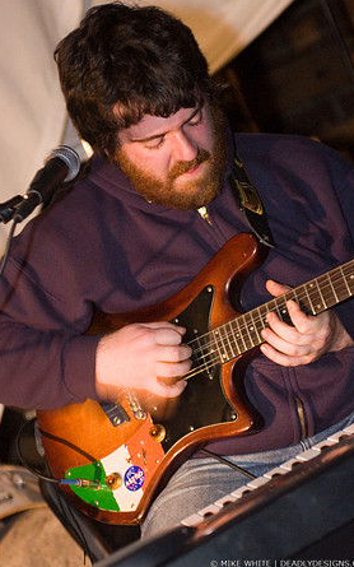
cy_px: 283
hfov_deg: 12.1
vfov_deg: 19.3
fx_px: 1668
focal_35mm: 108
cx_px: 184
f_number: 2.8
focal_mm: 70
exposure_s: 1/15
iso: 800
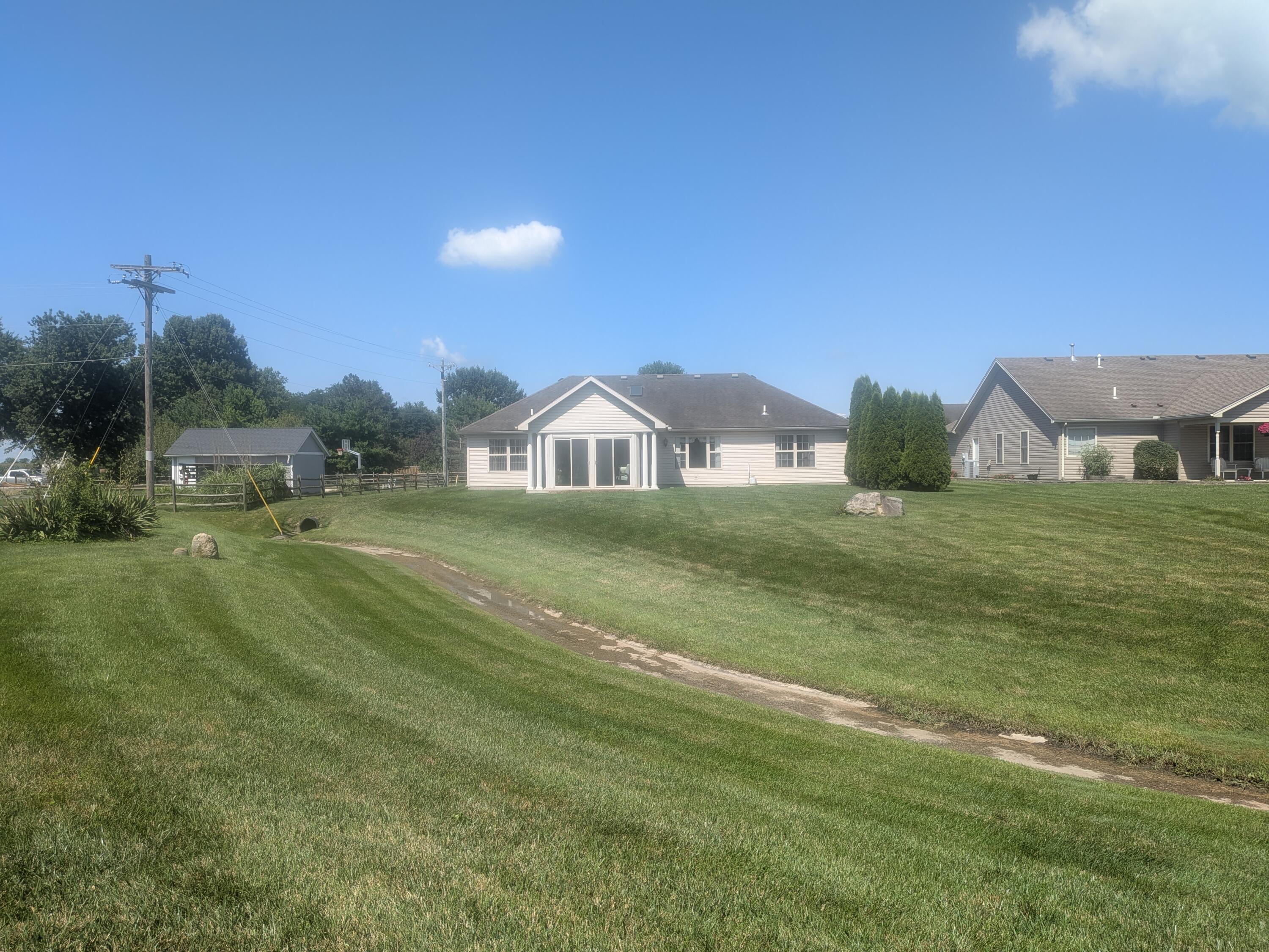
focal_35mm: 24
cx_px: 634
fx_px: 880
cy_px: 476
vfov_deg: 56.8
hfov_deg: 71.6
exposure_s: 1/1433
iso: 29
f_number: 1.7
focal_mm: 4.53
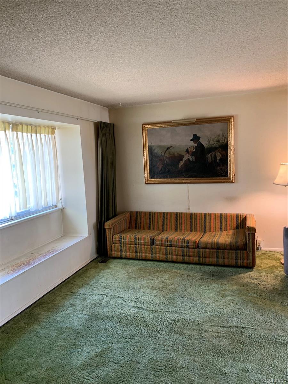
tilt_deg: -5.8
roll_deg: +2.3
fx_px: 288
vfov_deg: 67.3
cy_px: 192
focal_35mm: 26
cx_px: 144
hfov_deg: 53.1
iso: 200
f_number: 1.8
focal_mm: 4.25
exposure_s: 1/60
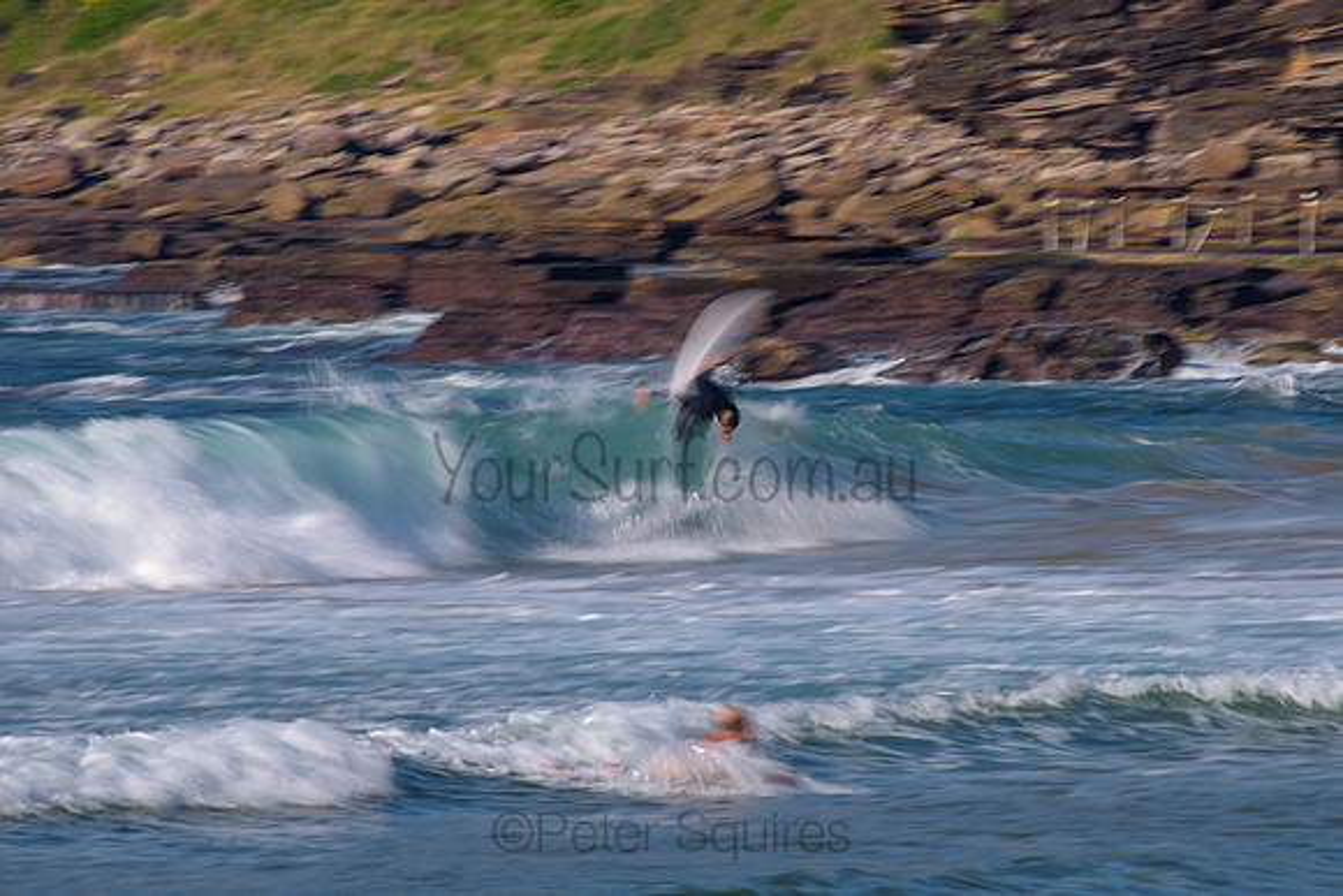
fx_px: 18656
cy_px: 448
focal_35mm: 500
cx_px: 672
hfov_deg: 4.1
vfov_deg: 2.8
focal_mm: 500
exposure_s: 1/13
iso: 31
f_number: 16
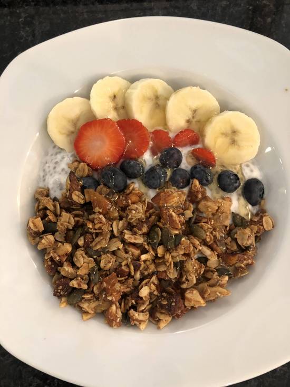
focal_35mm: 28
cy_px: 194
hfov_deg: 49.8
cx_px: 145
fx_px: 313
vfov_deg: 63.4
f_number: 1.8
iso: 80
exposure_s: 1/15
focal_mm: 3.99
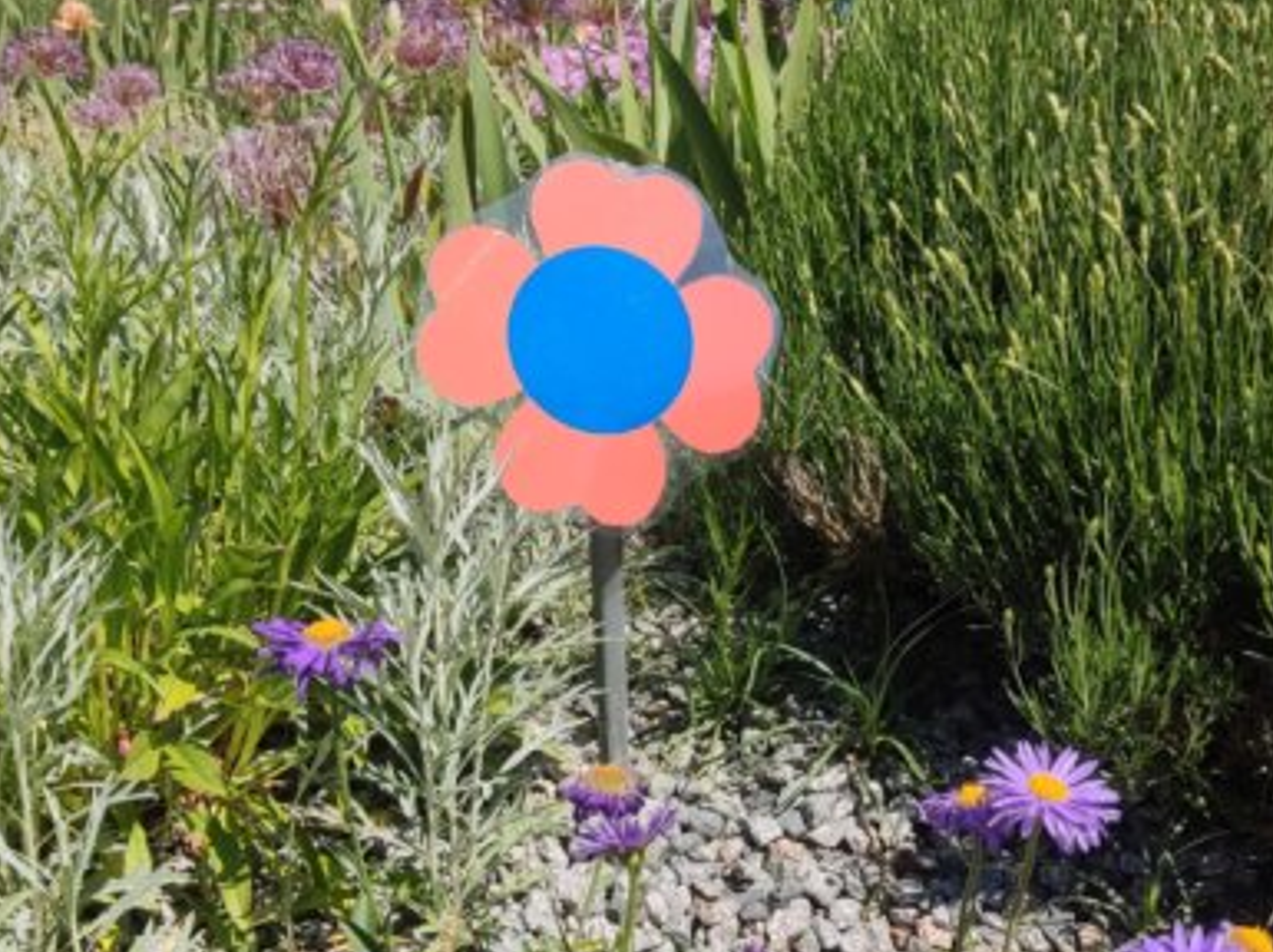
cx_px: 622
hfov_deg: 67.3
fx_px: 955
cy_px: 469
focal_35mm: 26
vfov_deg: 53.0
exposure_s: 1/1449
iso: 50
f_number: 1.79
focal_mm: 4.71
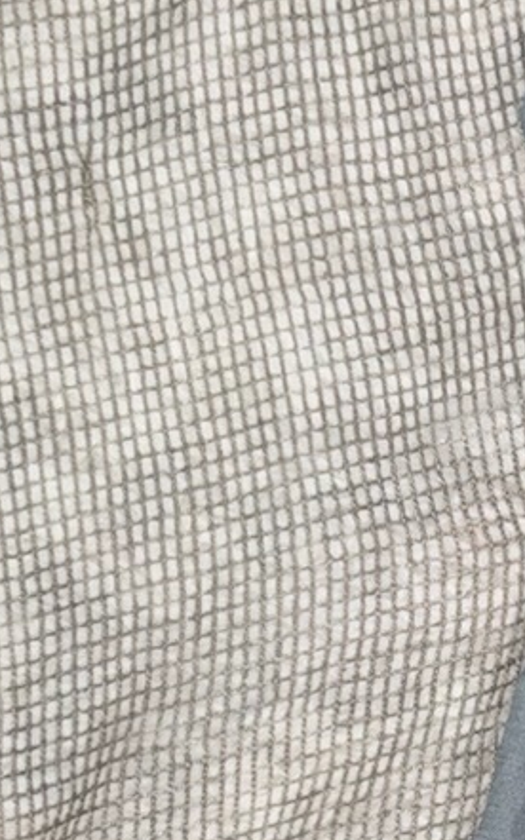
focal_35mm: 118
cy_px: 869
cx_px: 1160
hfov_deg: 10.0
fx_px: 2703
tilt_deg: -89.2
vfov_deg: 17.2
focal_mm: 6.76
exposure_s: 1/51
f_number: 1.78
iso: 100
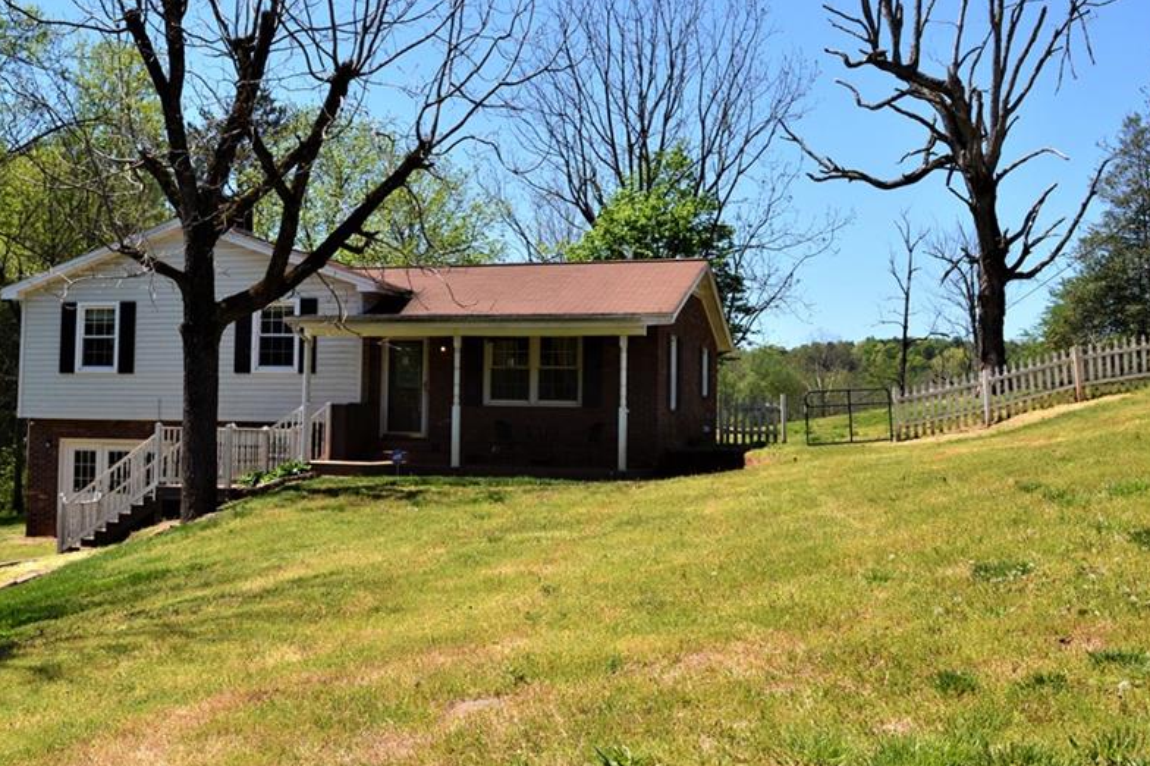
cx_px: 418
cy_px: 332
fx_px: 1501
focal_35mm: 47
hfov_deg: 41.6
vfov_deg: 28.6
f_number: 11
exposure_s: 1/320
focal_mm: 24
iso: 400
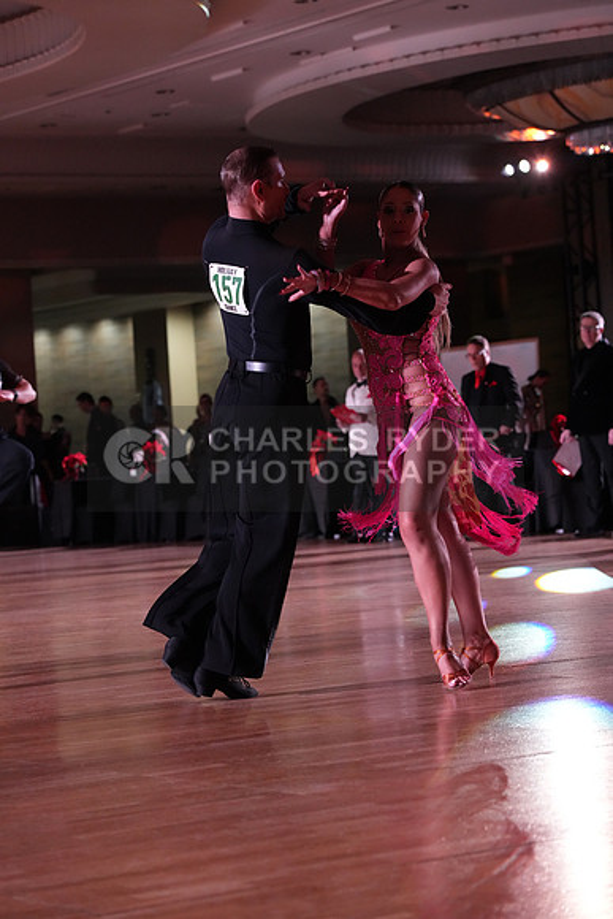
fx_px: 2680
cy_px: 460
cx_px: 306
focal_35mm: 105
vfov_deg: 19.5
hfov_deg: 13.0
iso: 5000
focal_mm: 105
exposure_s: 1/320
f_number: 5
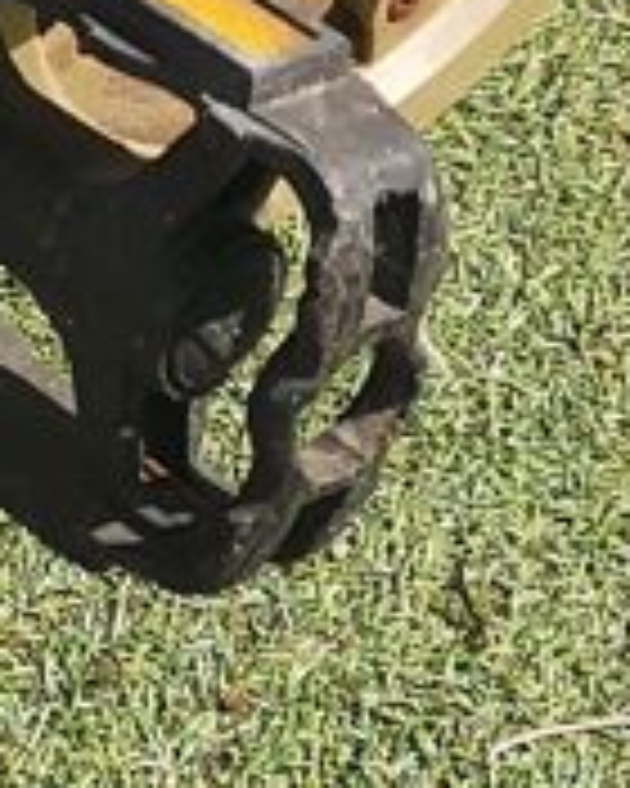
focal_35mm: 201
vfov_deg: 9.5
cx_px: -702
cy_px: -164
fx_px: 4685
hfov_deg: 7.3
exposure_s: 1/1742
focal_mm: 5.58
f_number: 1.8
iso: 50
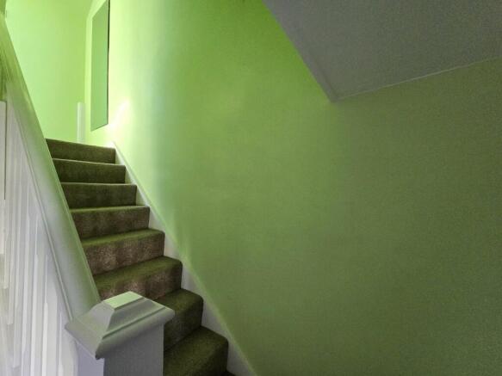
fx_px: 188
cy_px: 188
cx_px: 251
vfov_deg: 89.9
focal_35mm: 13
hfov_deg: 106.2
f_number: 2.2
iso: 400
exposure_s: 1/100
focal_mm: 2.2
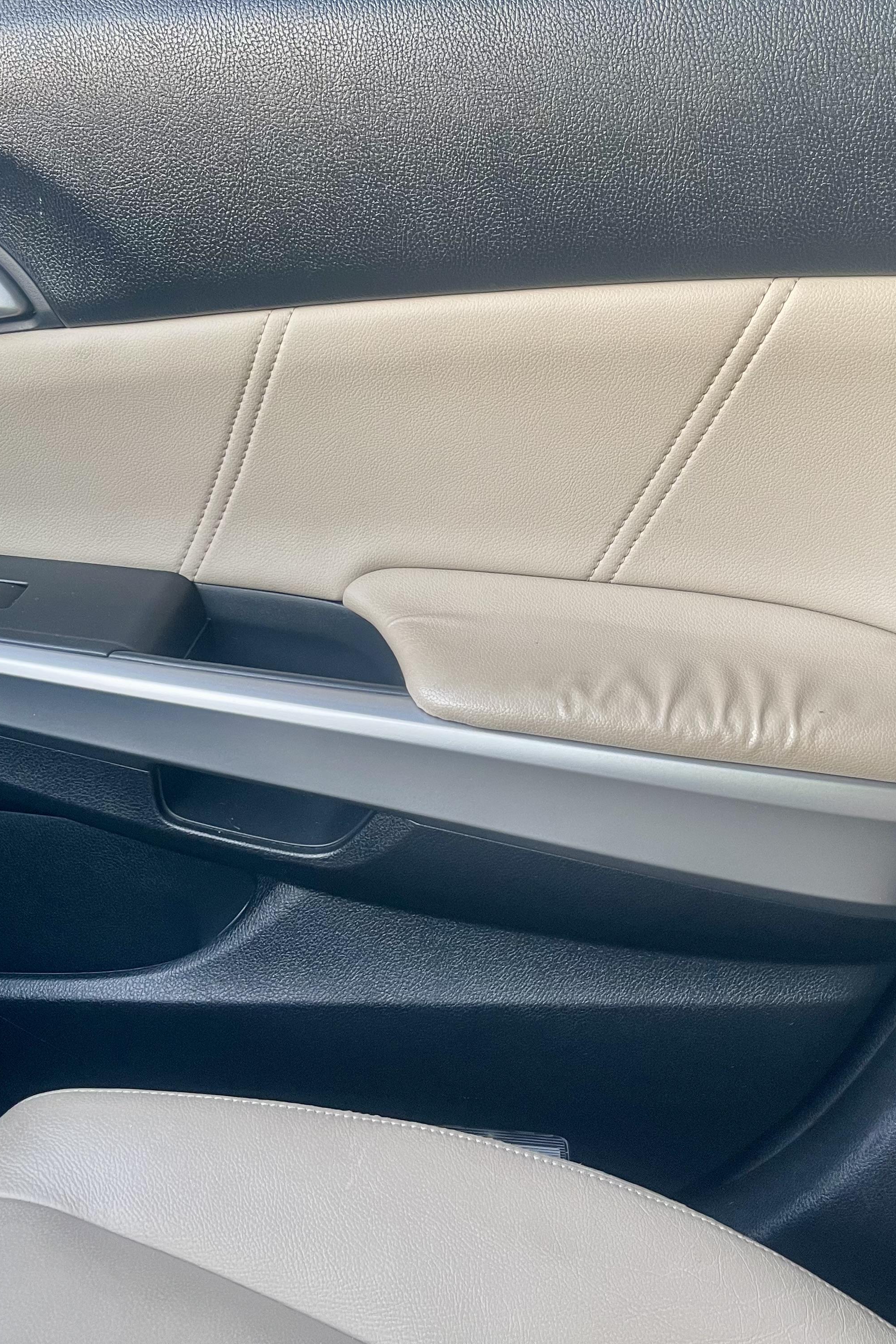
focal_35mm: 35
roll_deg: +1.0
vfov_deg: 54.4
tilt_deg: -25.0
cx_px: 463
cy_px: 666
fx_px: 1306
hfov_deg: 37.9
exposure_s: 1/60
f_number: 1.6
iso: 160
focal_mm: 5.1
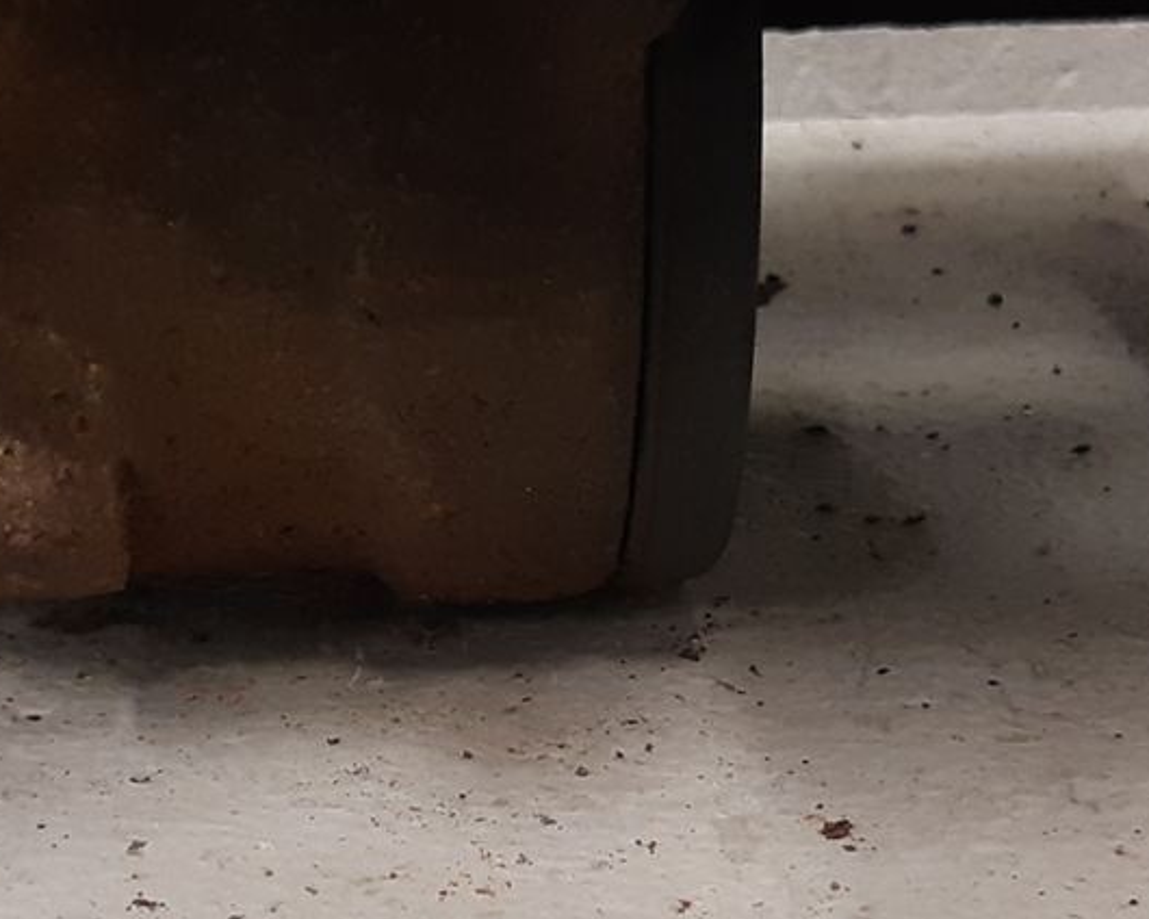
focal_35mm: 98
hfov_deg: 19.6
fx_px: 3333
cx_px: 557
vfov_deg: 15.7
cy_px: 468
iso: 200
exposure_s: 1/50
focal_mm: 3.93
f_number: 1.7
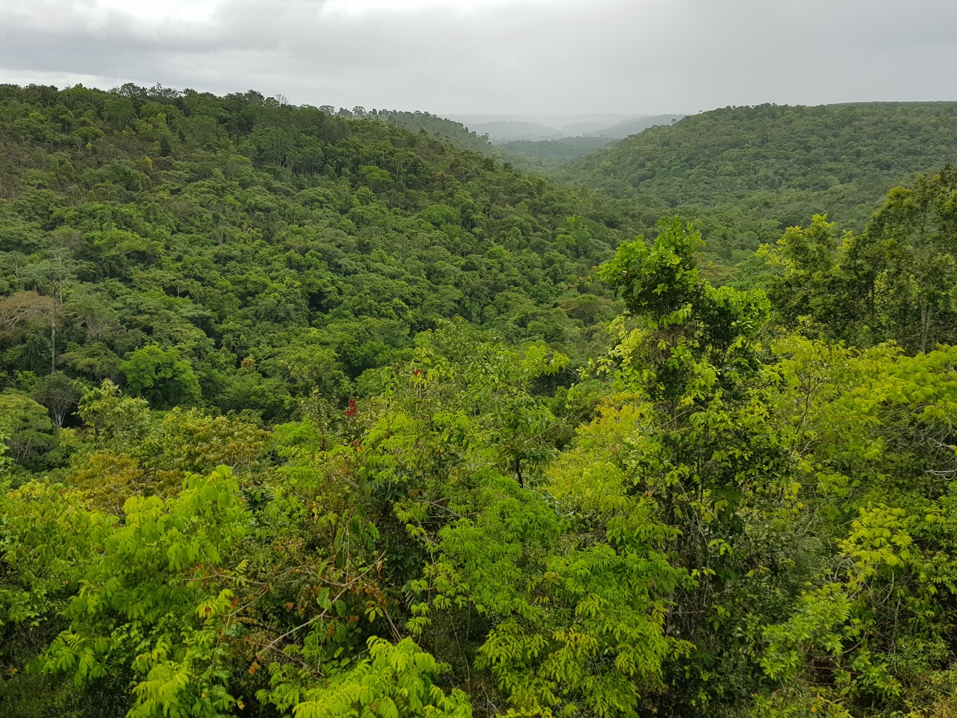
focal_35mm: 26
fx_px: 719
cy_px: 359
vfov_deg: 53.1
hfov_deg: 67.3
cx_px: 478
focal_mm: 4.2
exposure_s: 1/1204
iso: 40
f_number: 1.7
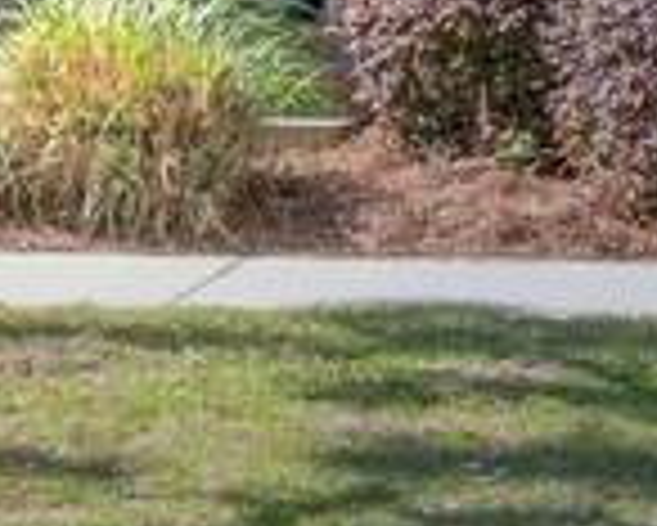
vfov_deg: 10.2
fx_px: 2724
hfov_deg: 11.6
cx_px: 1503
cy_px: -528
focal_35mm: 140
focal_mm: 11.5
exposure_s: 1/160
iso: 100
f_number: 6.3
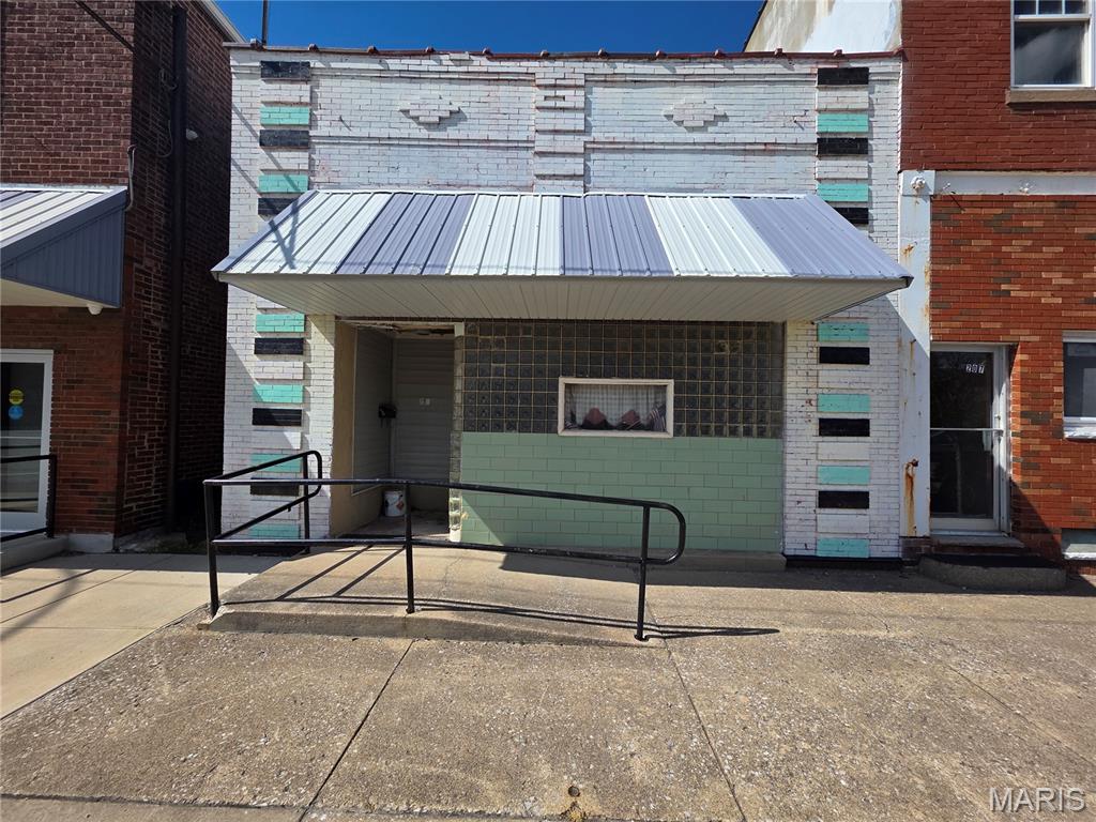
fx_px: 412
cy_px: 411
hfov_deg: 106.2
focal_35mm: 13
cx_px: 548
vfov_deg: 89.9
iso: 40
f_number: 1.9
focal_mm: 2.2
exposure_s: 1/2882
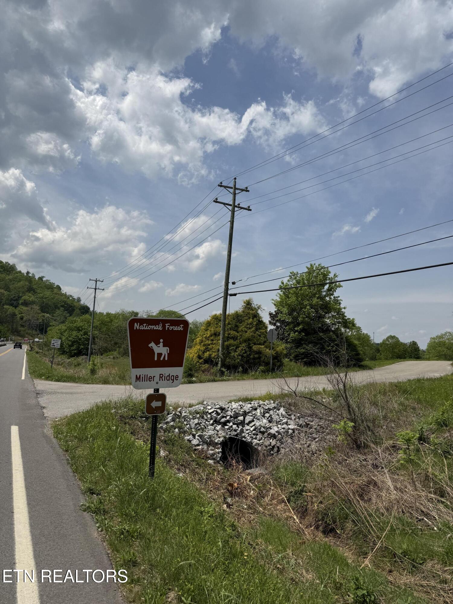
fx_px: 419
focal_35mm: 24
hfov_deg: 56.8
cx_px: 226
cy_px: 302
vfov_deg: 71.6
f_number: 1.78
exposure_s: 1/8130
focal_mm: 6.76
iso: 80
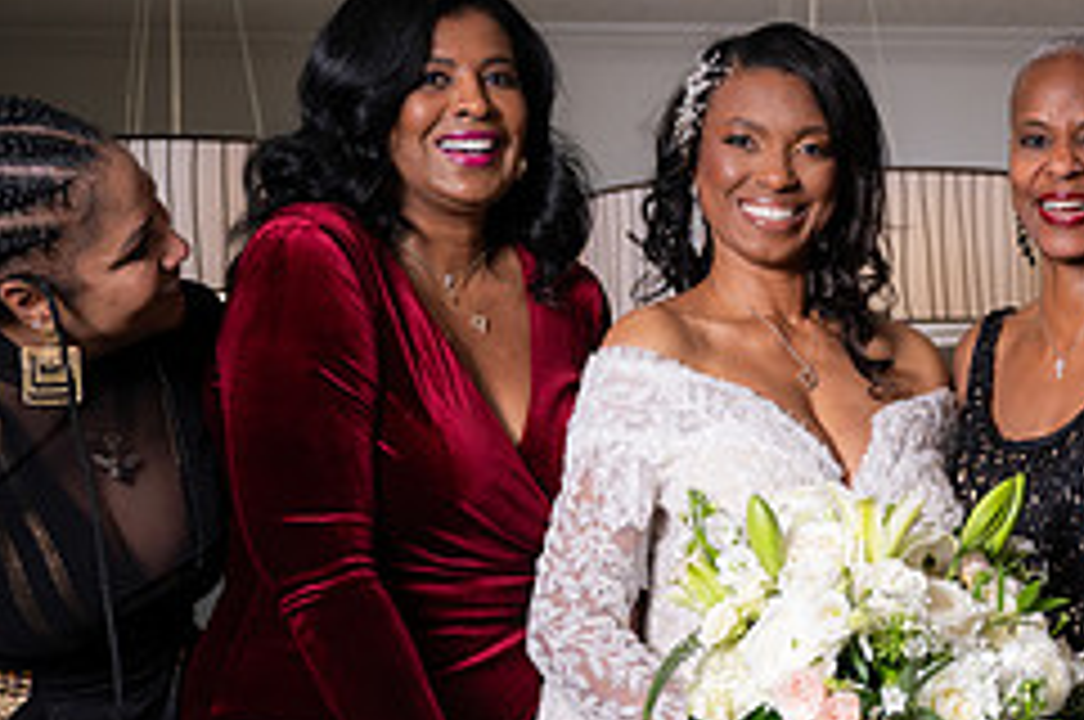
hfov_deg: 22.4
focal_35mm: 89
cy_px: 675
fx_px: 2676
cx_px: 940
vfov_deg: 15.1
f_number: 2.8
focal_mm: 37
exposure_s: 1/250
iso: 500
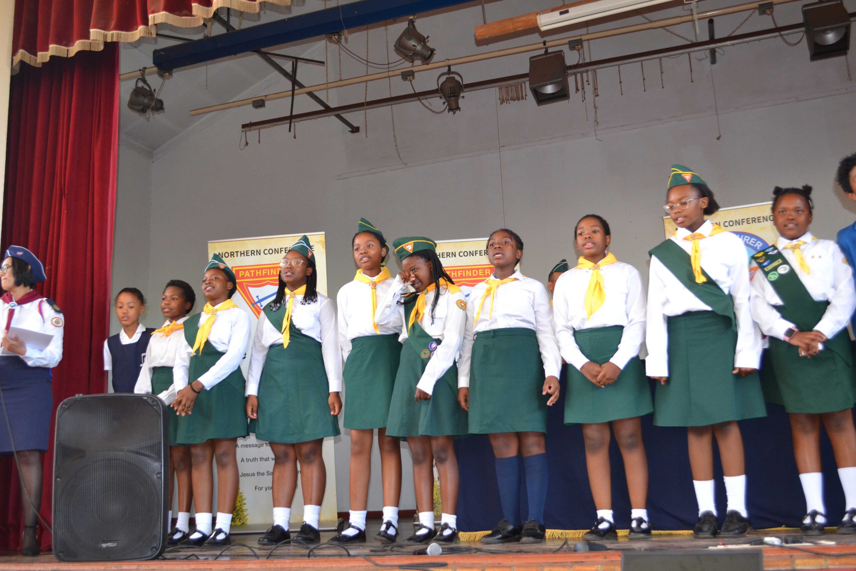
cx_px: 428
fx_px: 856
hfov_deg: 53.1
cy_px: 286
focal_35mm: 36
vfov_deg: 36.9
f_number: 4
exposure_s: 1/60
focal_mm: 24
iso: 900
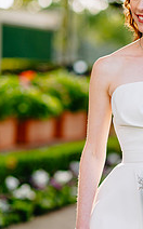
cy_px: 145
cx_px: 158
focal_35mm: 184
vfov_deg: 11.4
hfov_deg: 7.1
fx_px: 1150
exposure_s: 1/500
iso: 100
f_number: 2
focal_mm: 85
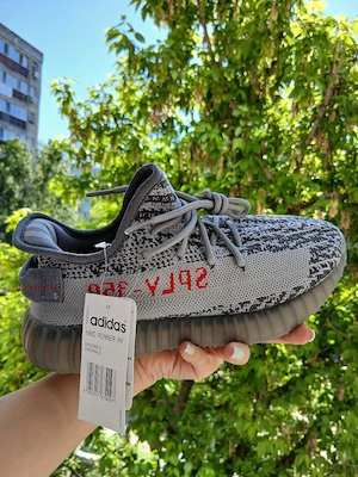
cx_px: 179
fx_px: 359
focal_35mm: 26
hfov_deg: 53.1
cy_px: 238
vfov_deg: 67.3
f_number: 1.8
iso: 20
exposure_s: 1/200
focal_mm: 3.98
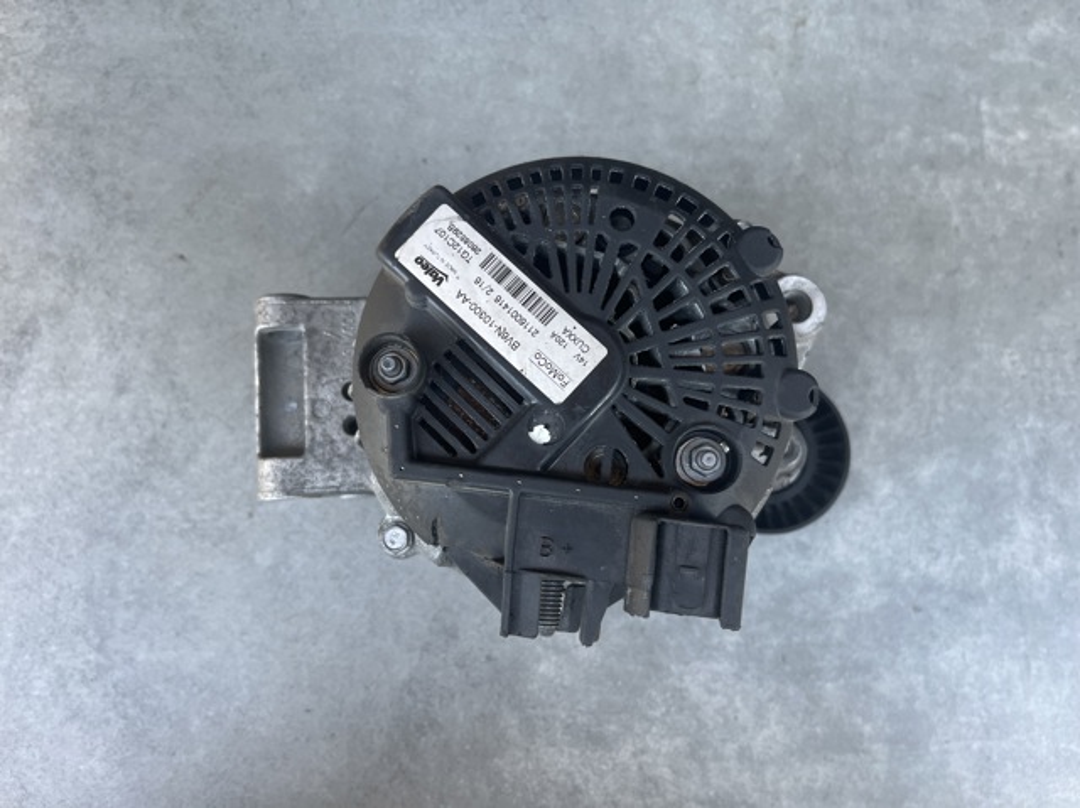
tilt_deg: -85.7
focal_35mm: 26
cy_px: 404
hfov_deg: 67.3
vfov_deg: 53.0
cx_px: 540
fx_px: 811
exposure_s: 1/122
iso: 80
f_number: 1.6
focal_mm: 5.1
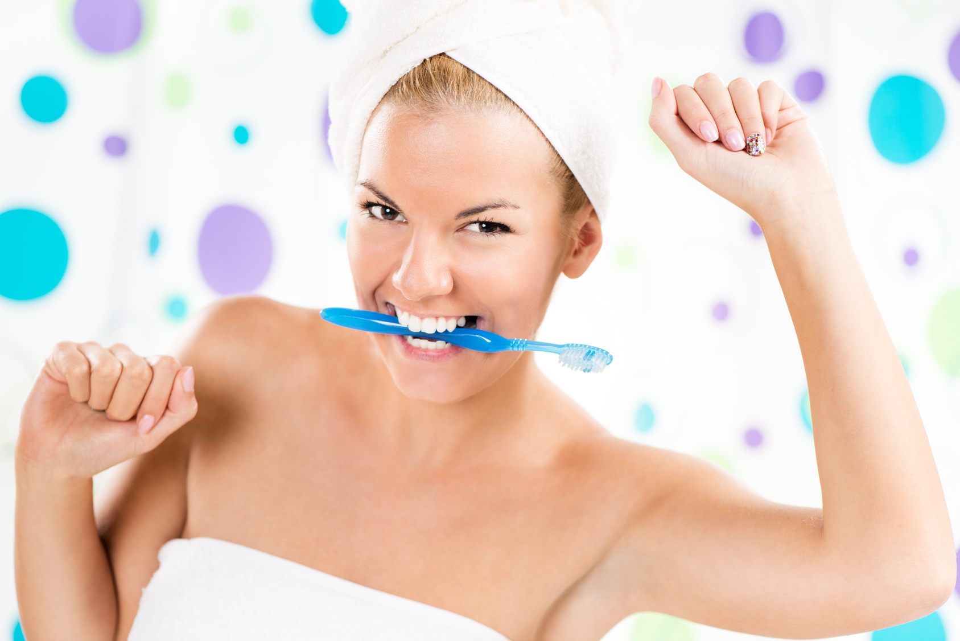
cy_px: 320
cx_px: 480
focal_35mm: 105
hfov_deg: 19.4
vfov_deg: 13.1
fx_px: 2801
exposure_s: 1/125
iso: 100
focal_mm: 105
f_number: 4
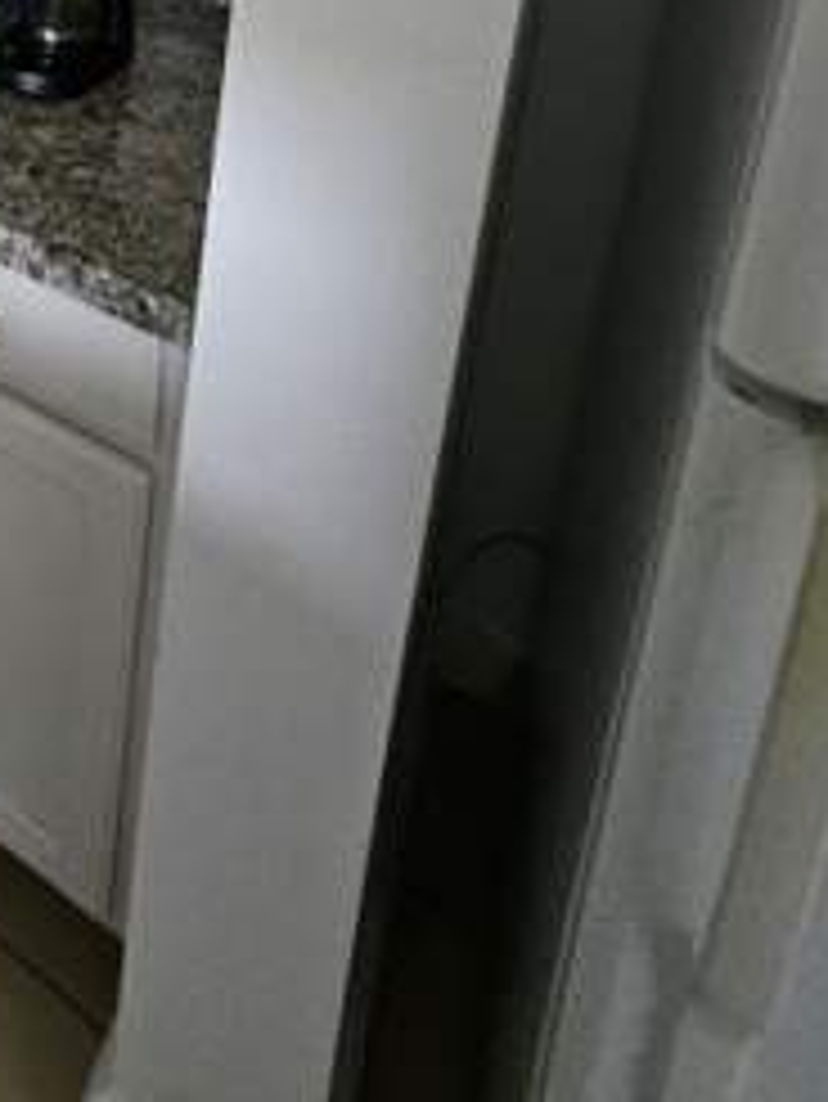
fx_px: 1083
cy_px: -229
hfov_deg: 32.9
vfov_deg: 38.9
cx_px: -207
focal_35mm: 34
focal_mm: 1.74
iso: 320
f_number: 2.2
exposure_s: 1/30
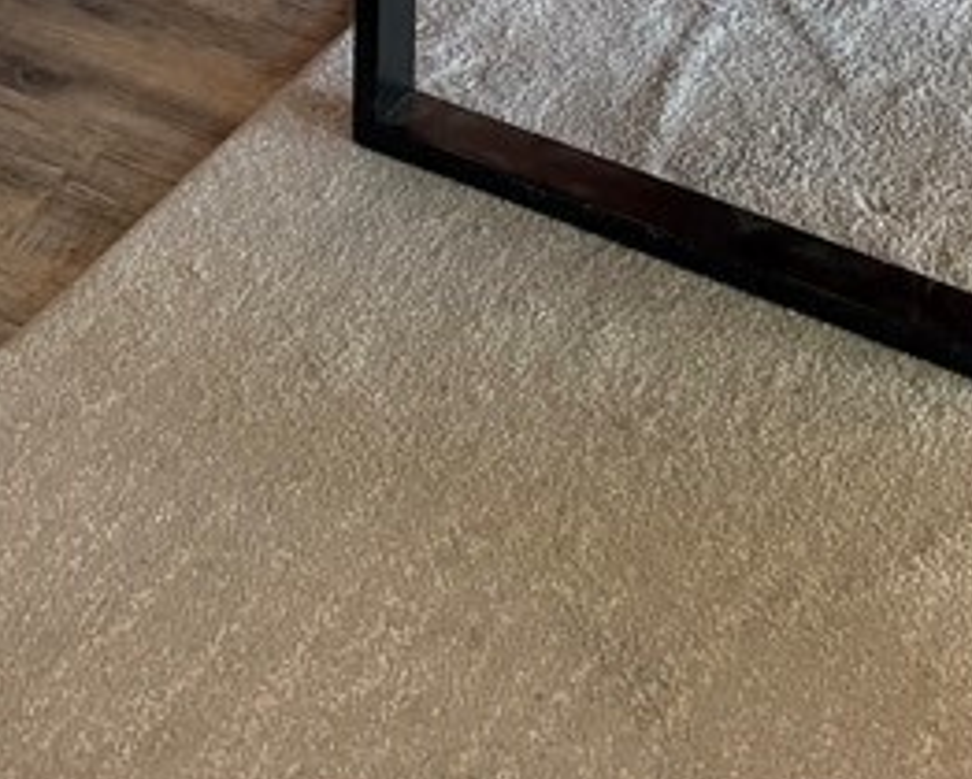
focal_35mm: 99
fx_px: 2850
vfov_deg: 12.4
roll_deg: -0.3
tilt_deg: -8.3
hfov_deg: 19.1
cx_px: 134
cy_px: -1072
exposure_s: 1/60
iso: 160
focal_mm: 5.96
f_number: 1.6
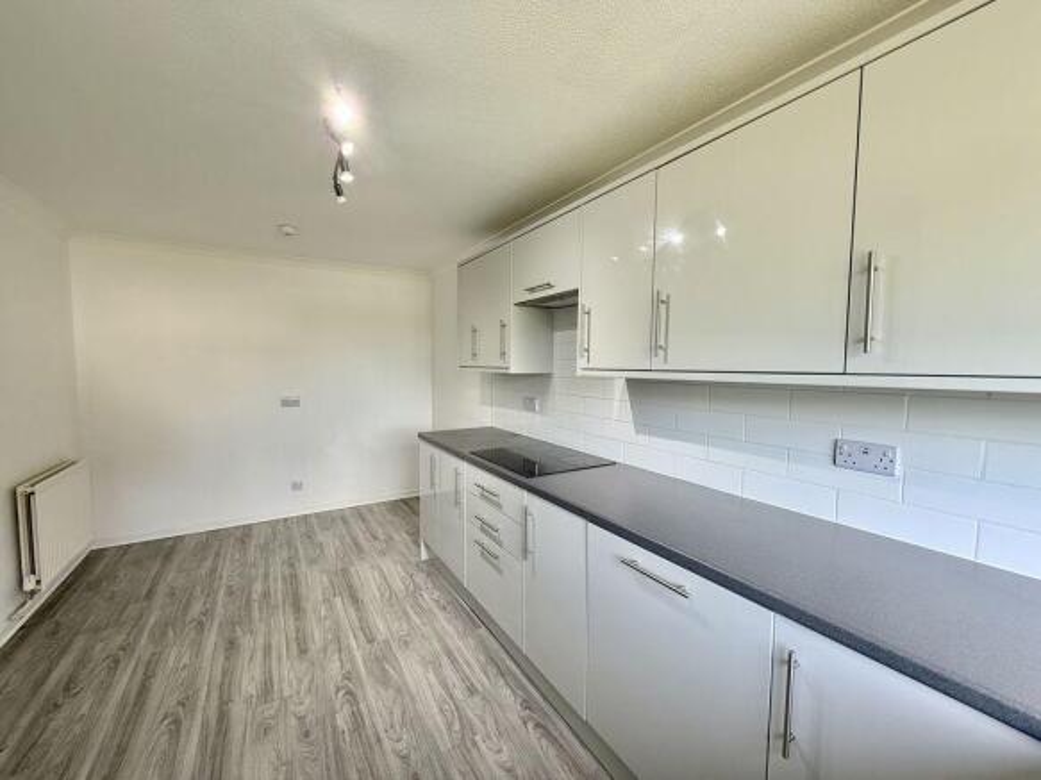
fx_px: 421
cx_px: 520
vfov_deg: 85.7
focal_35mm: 14
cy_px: 390
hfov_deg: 102.1
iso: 100
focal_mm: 2.22
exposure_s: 1/100
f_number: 2.2
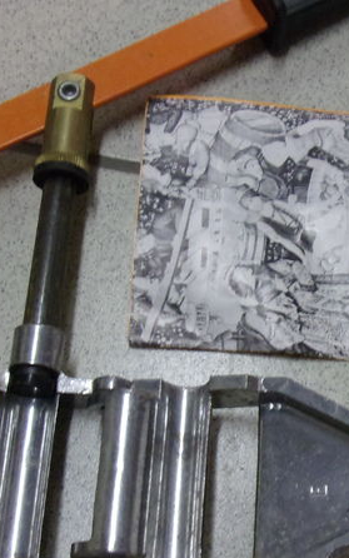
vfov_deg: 35.6
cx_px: 190
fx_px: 867
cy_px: 319
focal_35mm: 57
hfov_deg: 22.8
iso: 219
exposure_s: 1/17
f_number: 3.3
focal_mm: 4.3
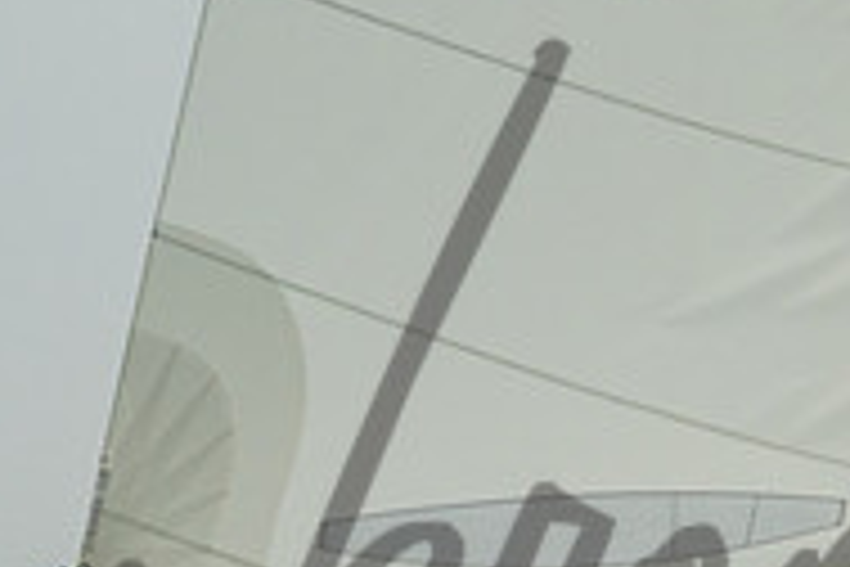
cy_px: 549
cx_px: 657
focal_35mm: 651
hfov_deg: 3.2
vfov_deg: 2.1
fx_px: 15370
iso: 800
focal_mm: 200
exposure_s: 1/2500
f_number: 9
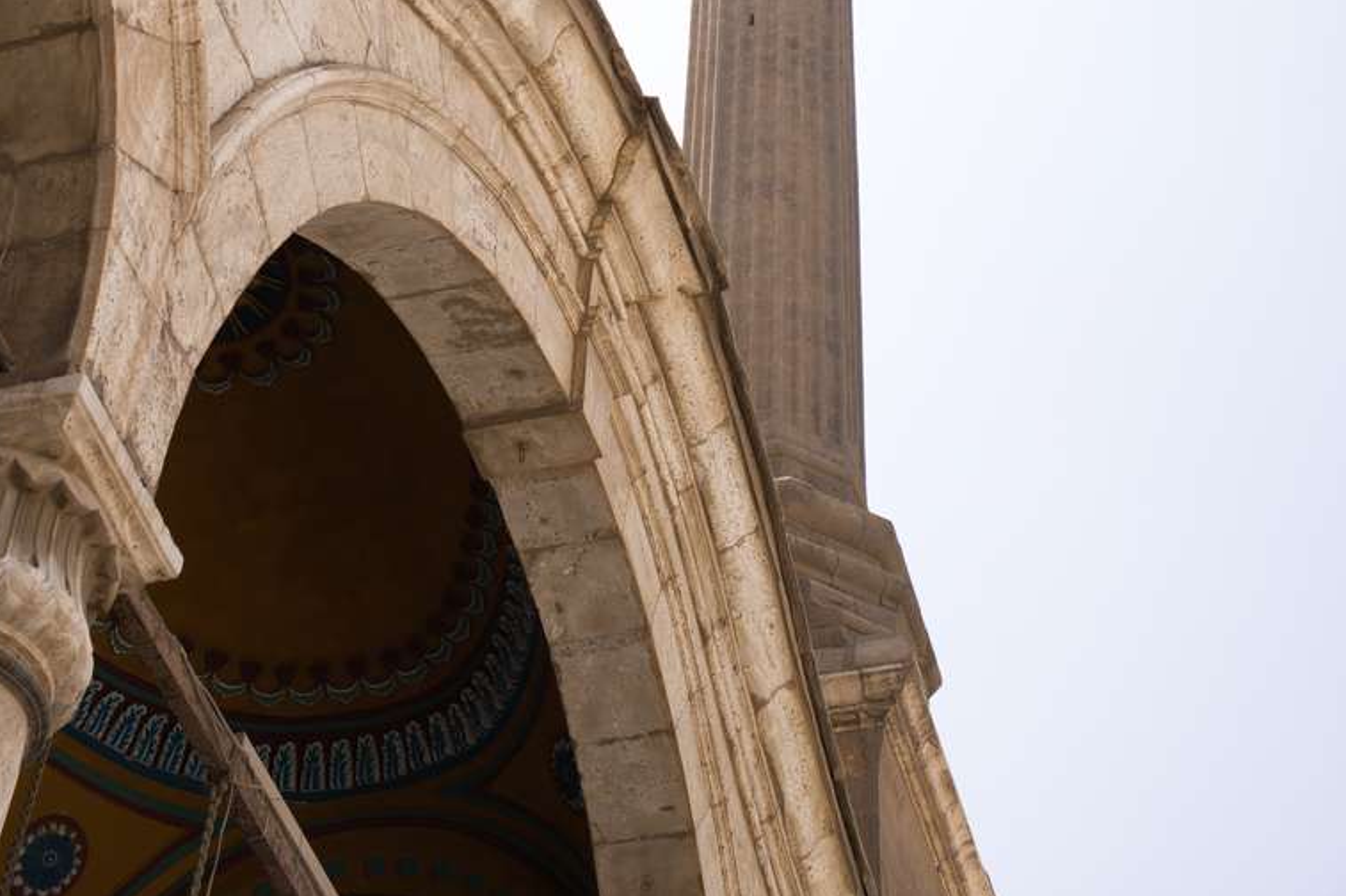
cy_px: -121
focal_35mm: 67
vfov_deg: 19.2
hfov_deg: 29.9
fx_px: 2518
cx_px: 669
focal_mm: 29.5
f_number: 8
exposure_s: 1/200
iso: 100
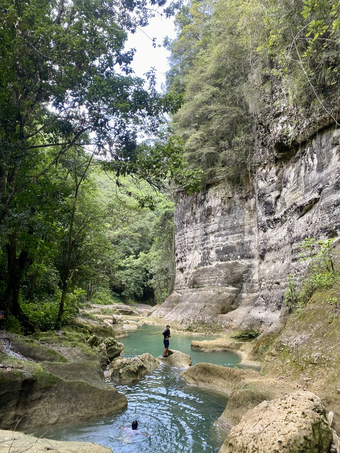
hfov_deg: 53.1
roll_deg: +1.1
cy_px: 226
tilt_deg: +10.6
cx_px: 170
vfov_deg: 67.3
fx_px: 340
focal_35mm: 26
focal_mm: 4.25
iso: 50
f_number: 1.8
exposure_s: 1/122
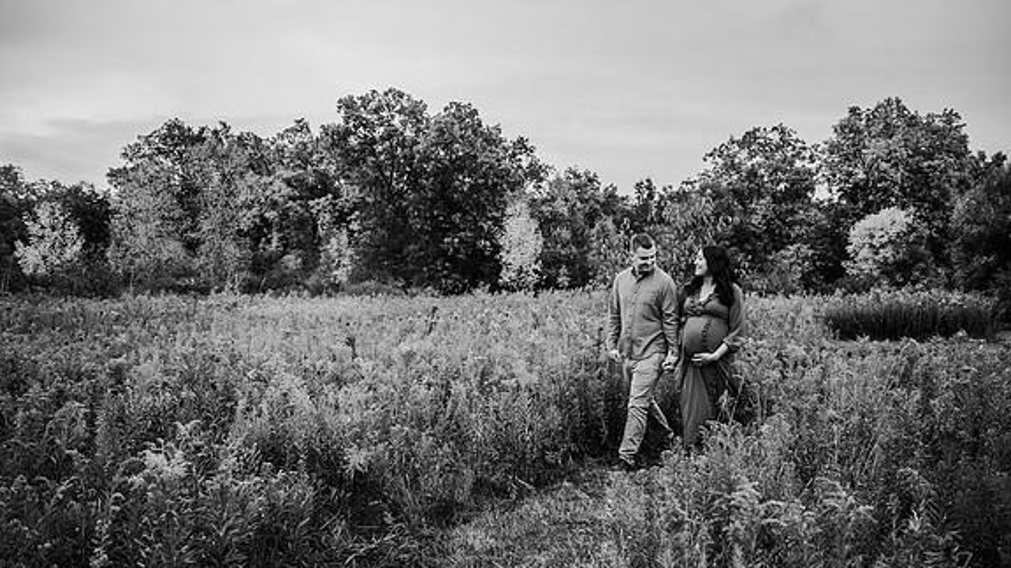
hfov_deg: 67.9
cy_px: 281
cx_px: 508
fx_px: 750
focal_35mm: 28
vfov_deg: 41.5
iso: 320
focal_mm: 26.5
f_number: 2.8
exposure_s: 1/400
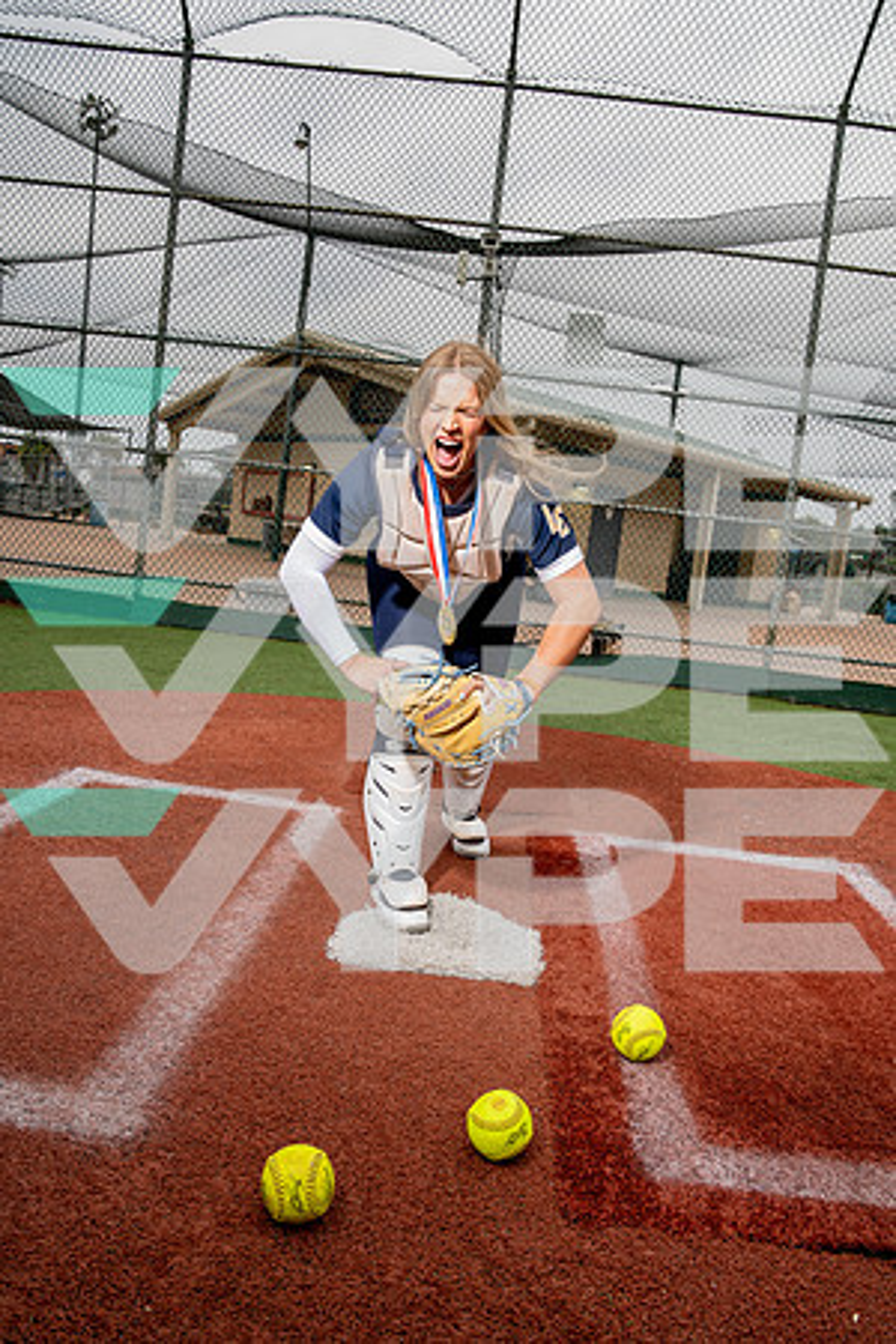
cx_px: 448
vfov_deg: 69.4
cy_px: 672
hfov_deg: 49.6
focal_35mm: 26
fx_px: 971
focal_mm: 26
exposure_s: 1/250
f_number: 8
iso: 320
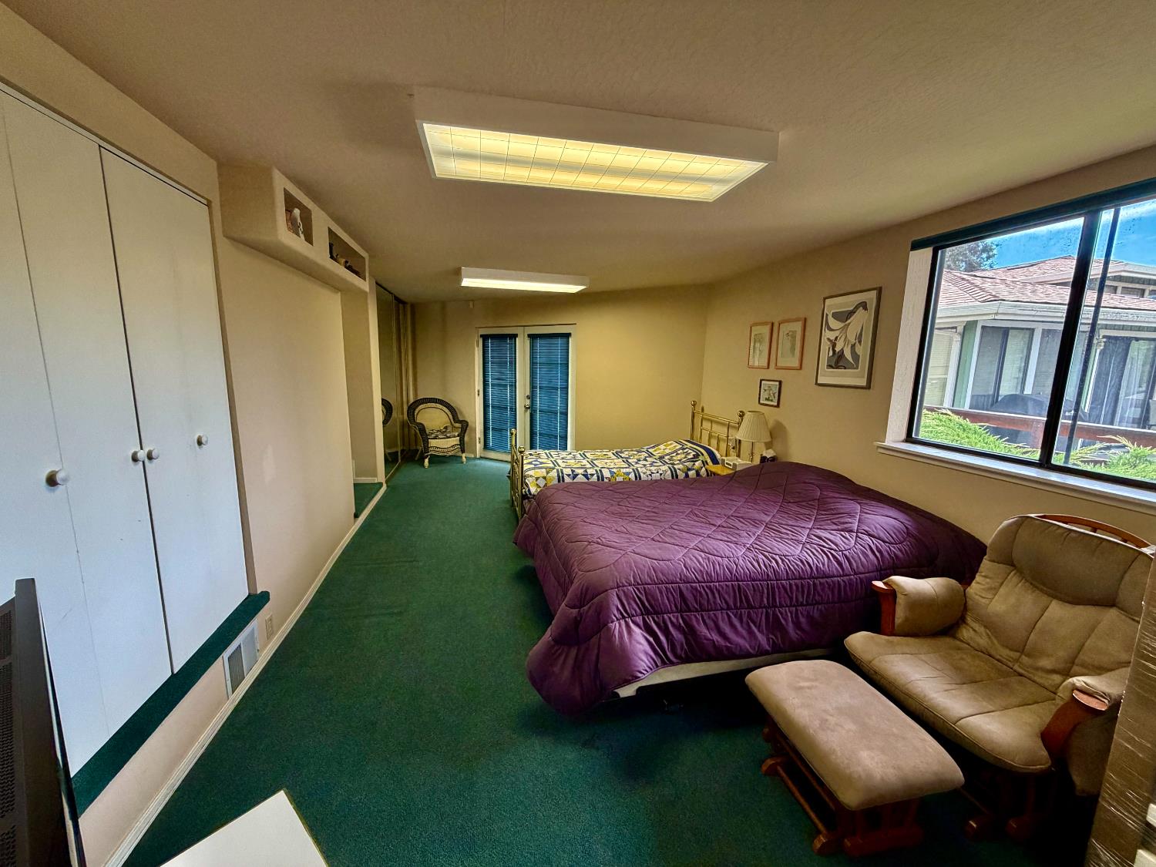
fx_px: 468
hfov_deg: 102.1
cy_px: 434
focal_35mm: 14
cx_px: 578
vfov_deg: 85.7
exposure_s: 1/120
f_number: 2.2
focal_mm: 2.22
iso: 320
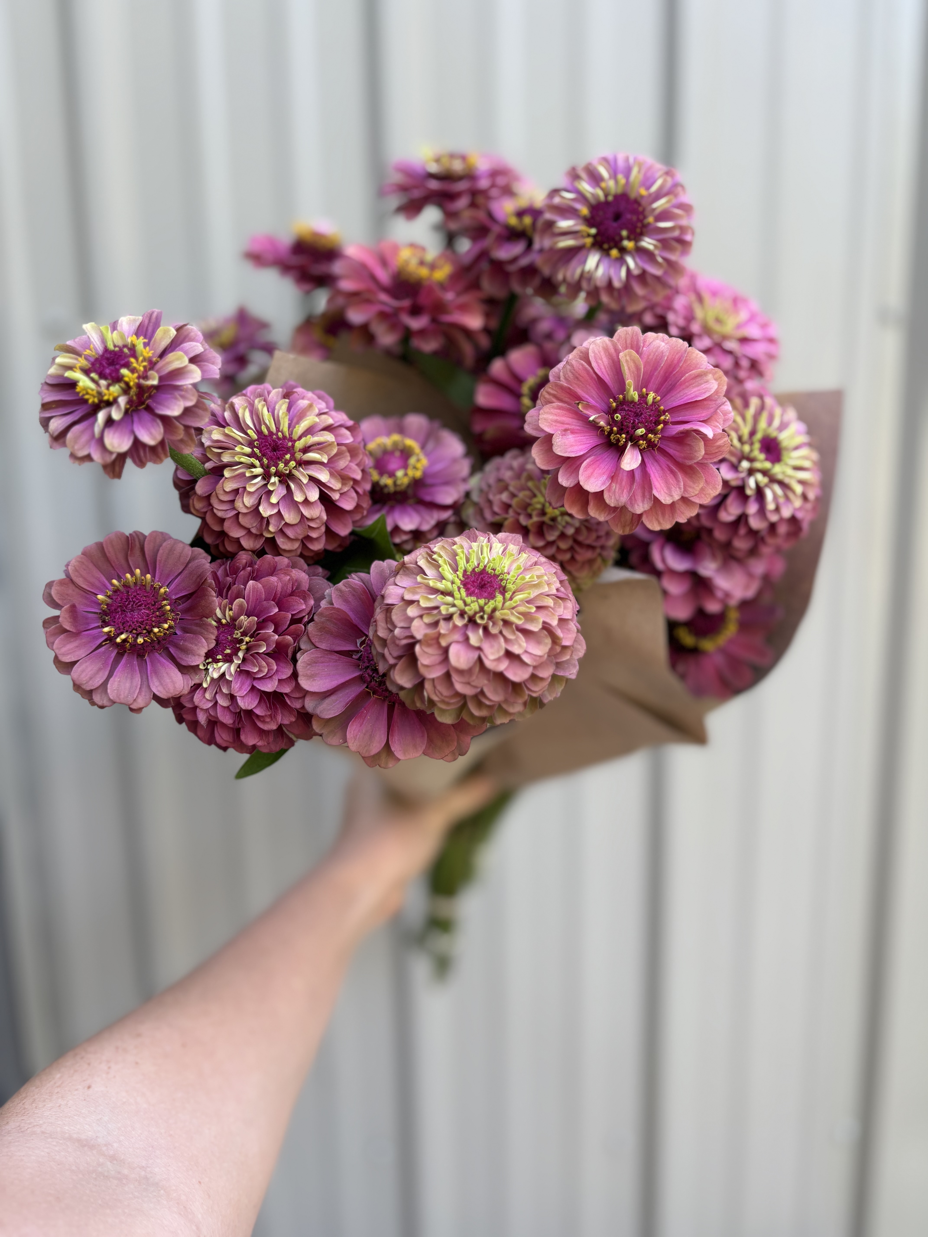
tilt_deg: -11.0
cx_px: 464
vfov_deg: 67.3
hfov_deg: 53.1
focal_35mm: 26
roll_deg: +0.7
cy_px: 618
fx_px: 929
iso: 64
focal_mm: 5.96
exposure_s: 1/121
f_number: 1.6
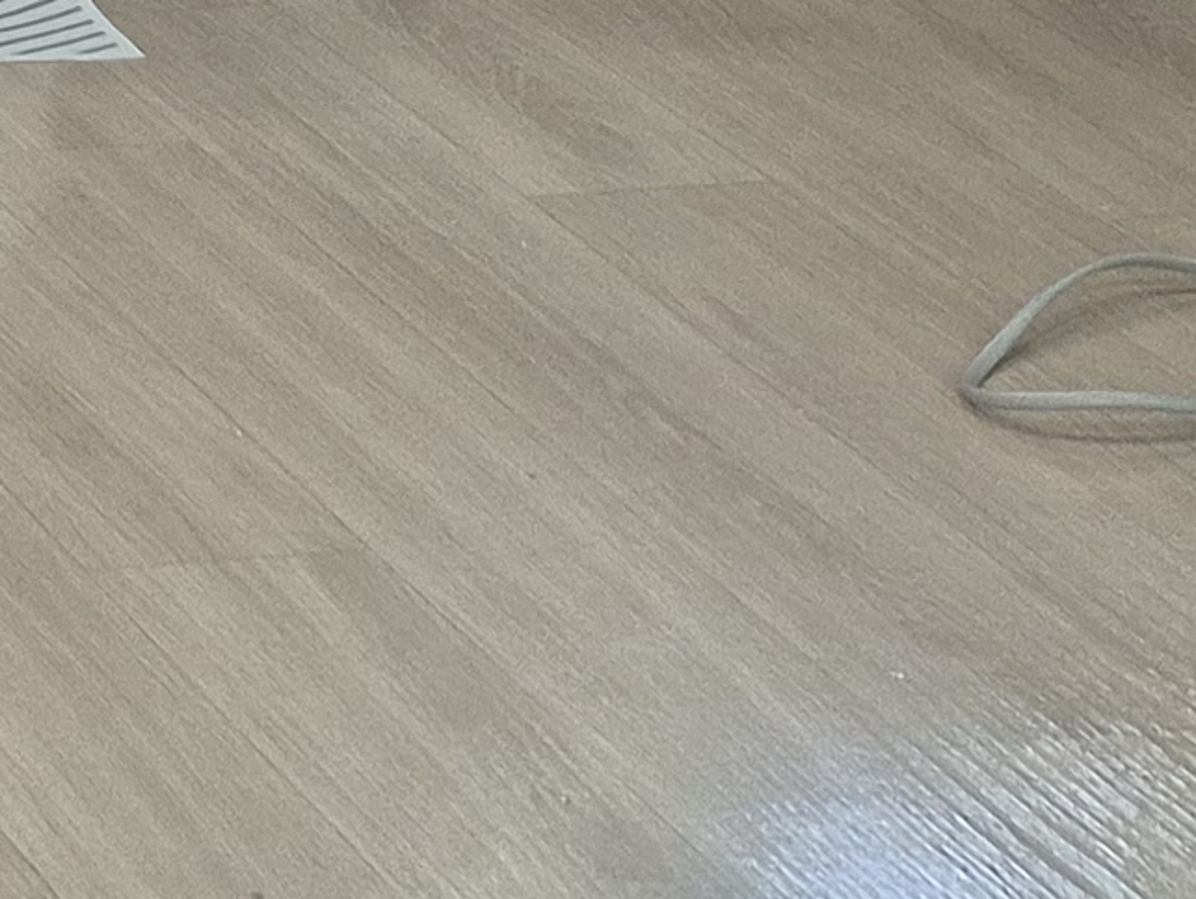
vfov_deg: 8.8
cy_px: -1662
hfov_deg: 11.2
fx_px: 4943
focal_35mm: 143
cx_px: -1834
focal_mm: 5.4
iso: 80
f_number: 1.8
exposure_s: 1/120
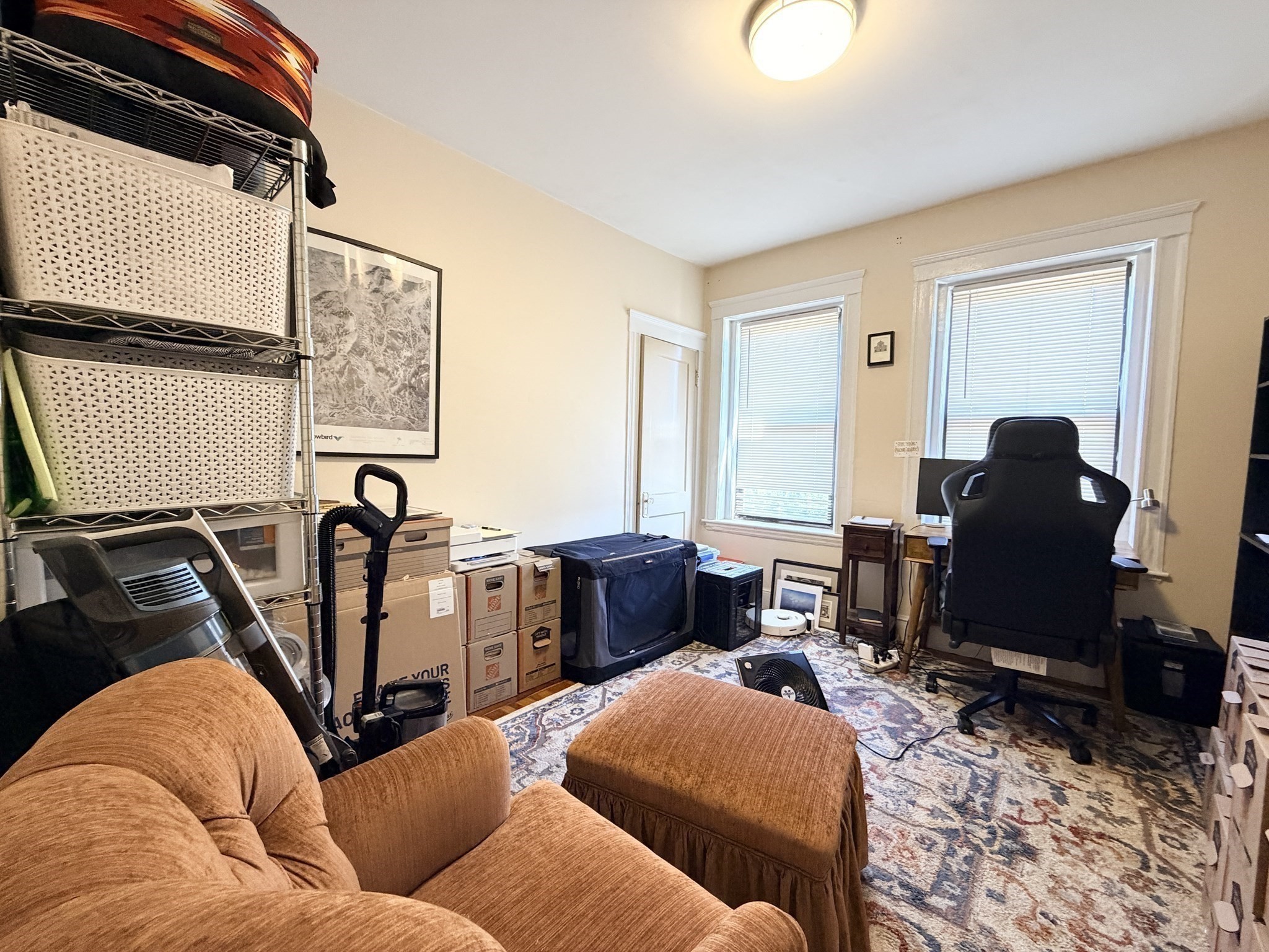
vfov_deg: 85.7
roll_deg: -1.1
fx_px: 513
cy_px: 476
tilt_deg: -3.2
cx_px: 634
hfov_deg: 102.1
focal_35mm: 14
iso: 400
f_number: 2.2
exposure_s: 1/60
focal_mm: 2.22
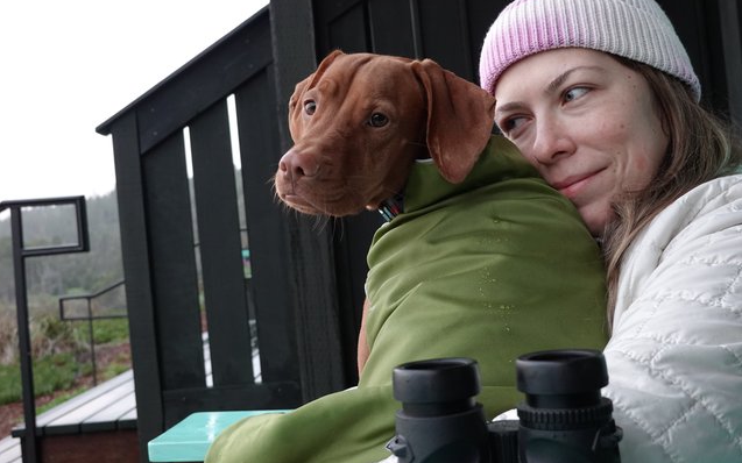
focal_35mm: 43
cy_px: 219
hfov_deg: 46.2
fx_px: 869
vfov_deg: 29.9
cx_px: 372
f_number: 4
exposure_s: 1/50
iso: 640
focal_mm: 15.59
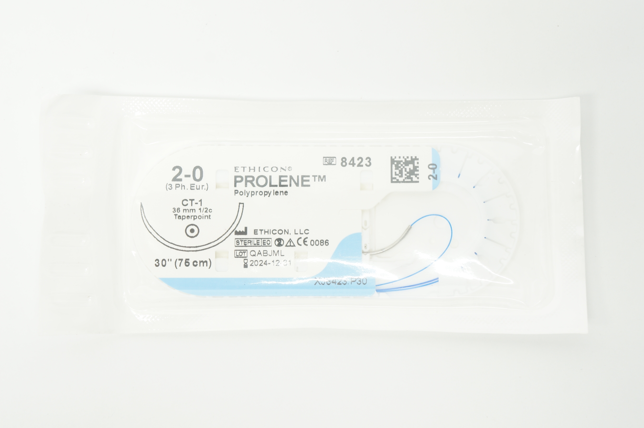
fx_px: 1153
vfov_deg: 21.0
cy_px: 214
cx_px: 322
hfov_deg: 31.2
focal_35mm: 64
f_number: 9
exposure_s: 1/15
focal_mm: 43
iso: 400
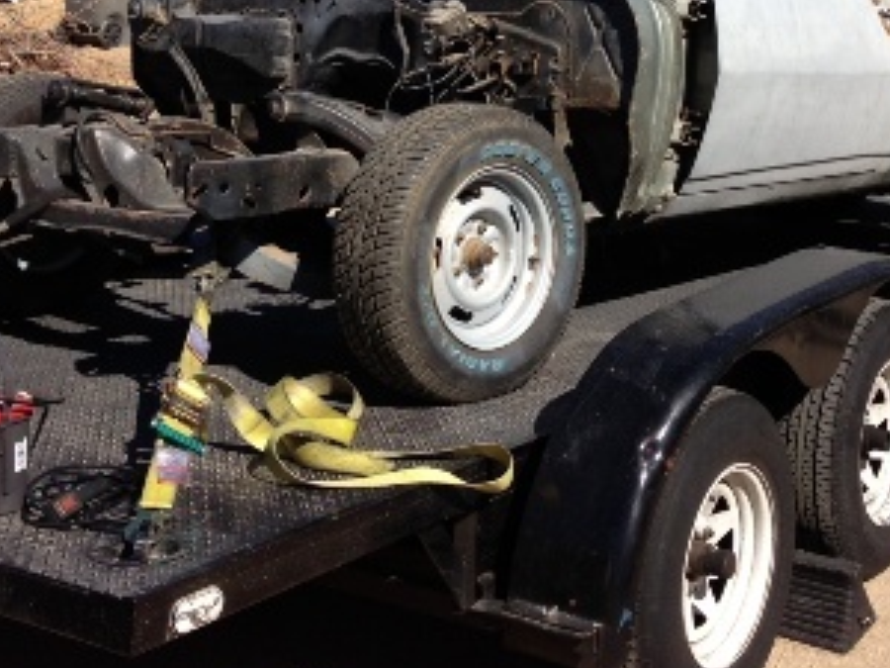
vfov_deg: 21.7
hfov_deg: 29.2
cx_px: 581
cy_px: 48
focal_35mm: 66
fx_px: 1697
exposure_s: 1/1575
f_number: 2.4
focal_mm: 4.13
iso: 50
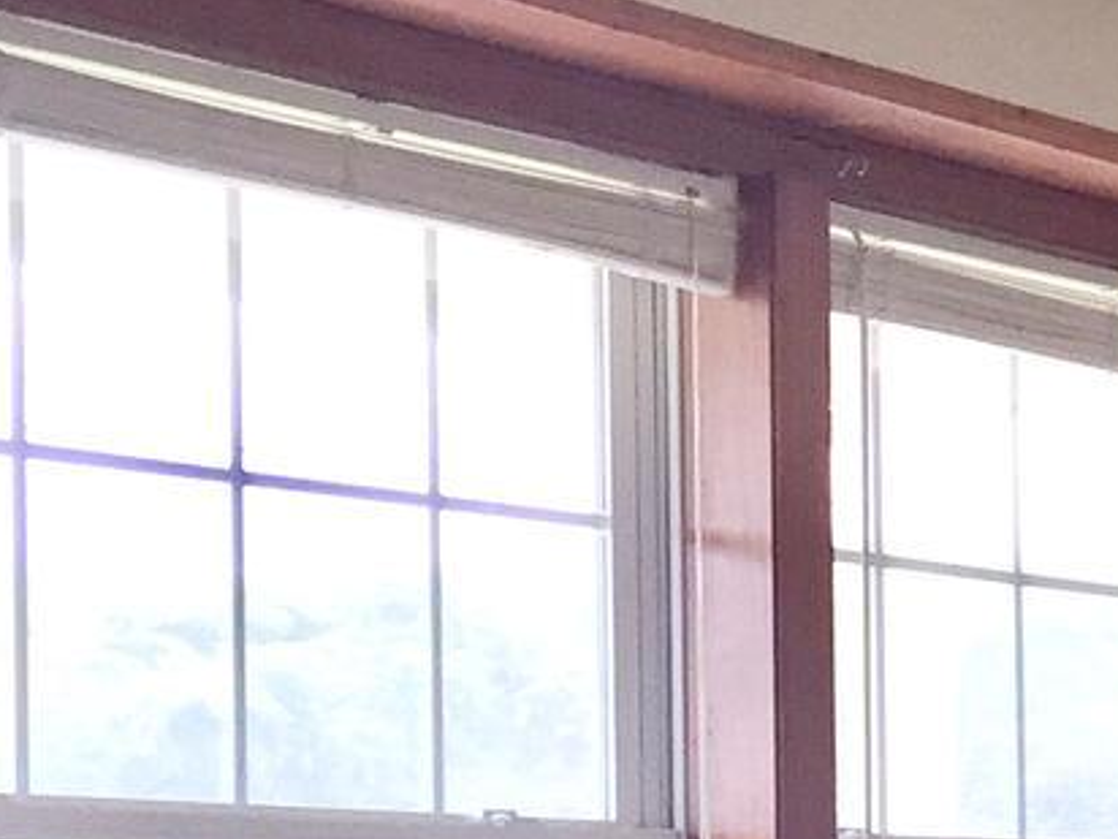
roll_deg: +0.3
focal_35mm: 144
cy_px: 1040
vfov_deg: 10.1
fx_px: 4651
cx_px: 2459
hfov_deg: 11.8
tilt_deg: +0.6
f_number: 2.2
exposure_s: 1/120
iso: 50
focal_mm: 4.15
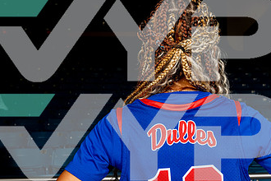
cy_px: 138
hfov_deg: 38.5
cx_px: 178
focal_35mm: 51
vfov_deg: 26.1
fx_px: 384
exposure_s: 1/125
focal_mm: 29
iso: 250
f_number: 7.1
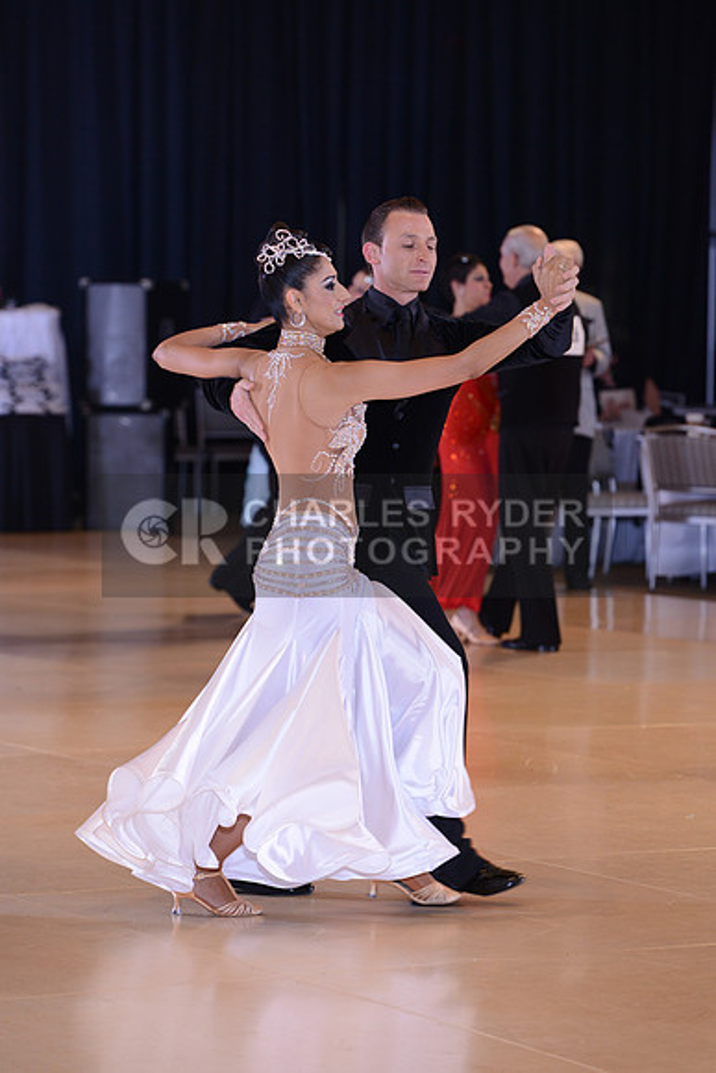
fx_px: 4770
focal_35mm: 160
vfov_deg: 12.8
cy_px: 536
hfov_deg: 8.6
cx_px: 358
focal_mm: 160
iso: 1250
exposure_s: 1/250
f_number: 5
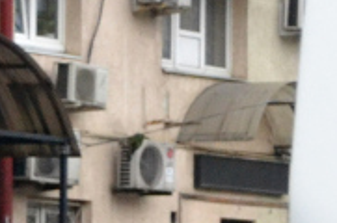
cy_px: 324
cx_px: 940
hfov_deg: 5.4
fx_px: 3429
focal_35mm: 367
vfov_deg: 3.7
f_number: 5
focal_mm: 34
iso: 1600
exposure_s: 1/500
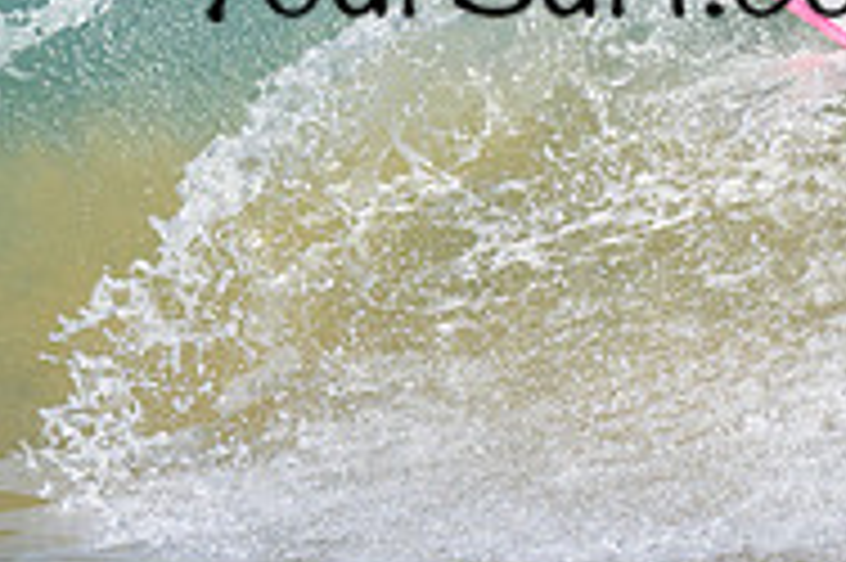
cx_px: 560
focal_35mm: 3393
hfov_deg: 0.6
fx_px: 79664
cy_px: -179
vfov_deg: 0.4
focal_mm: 800
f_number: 6.3
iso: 360
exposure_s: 1/2000
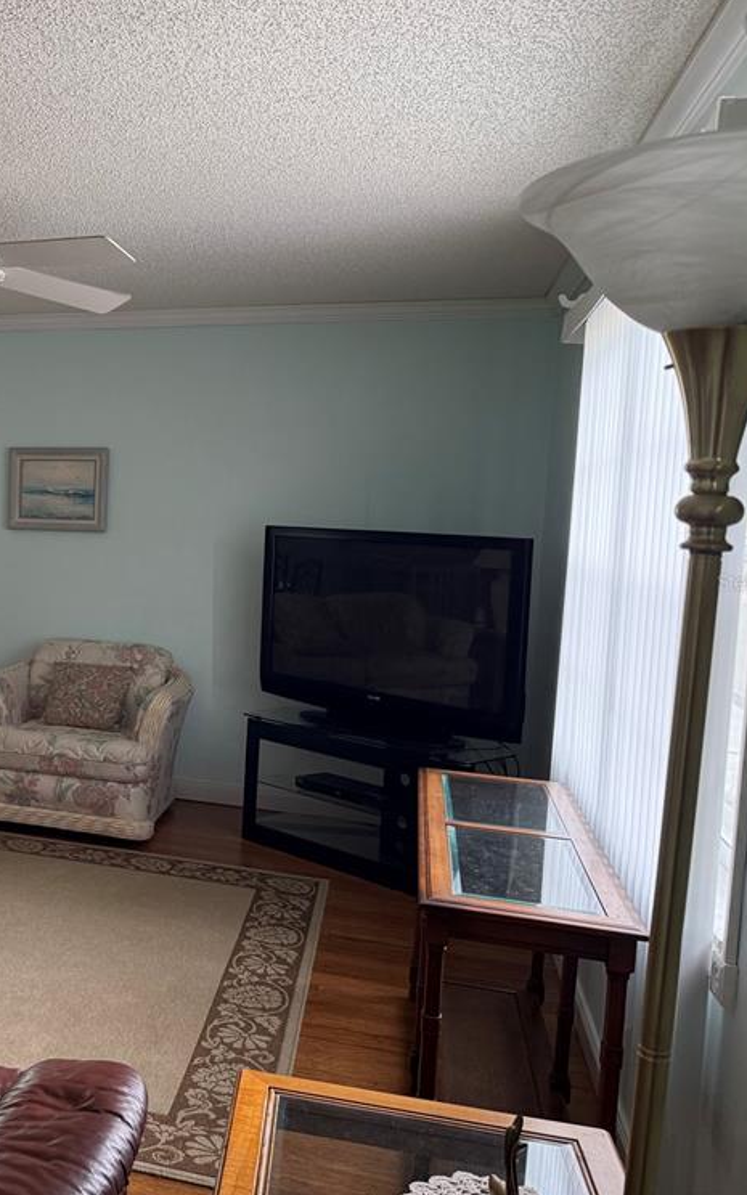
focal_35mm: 35
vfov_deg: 55.3
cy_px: 581
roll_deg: -2.7
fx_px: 1140
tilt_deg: -4.8
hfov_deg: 33.1
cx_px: -8
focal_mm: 6.76
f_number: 1.78
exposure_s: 1/111
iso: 200
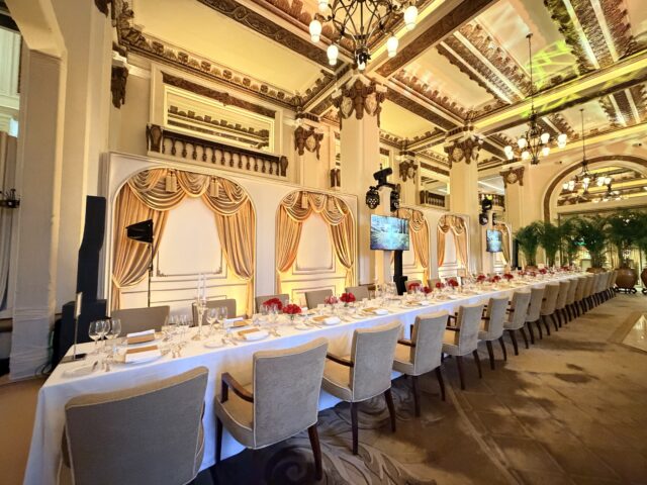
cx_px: 324
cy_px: 242
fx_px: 262
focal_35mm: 14
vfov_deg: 85.7
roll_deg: -0.7
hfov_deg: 102.1
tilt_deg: +2.1
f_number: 2.2
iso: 1250
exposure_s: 1/25
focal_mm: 2.22
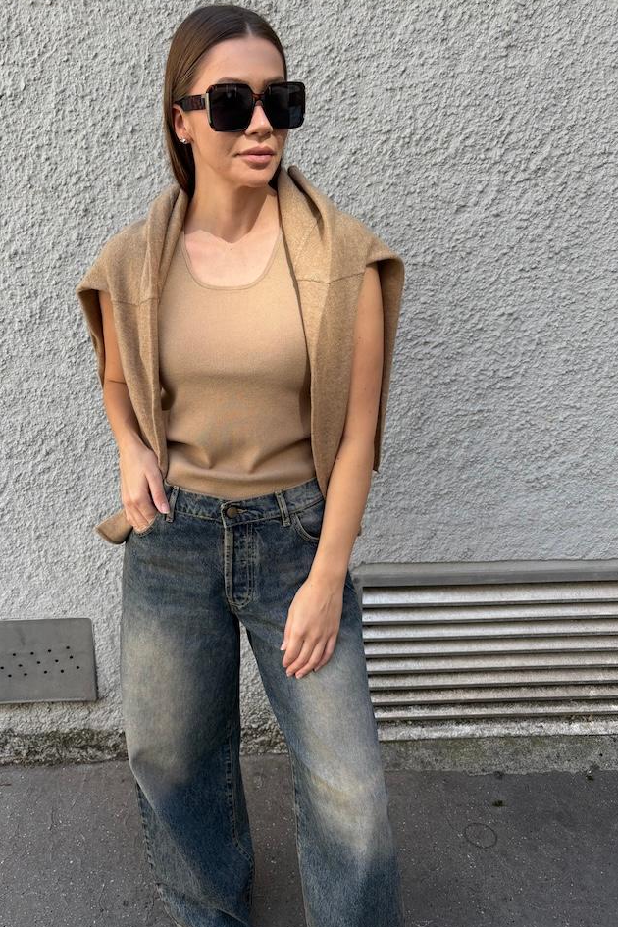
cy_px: 456
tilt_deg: -15.7
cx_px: 263
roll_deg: +0.2
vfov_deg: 65.5
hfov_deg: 46.3
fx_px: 721
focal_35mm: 28
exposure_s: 1/325
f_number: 1.6
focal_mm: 5.96
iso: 40
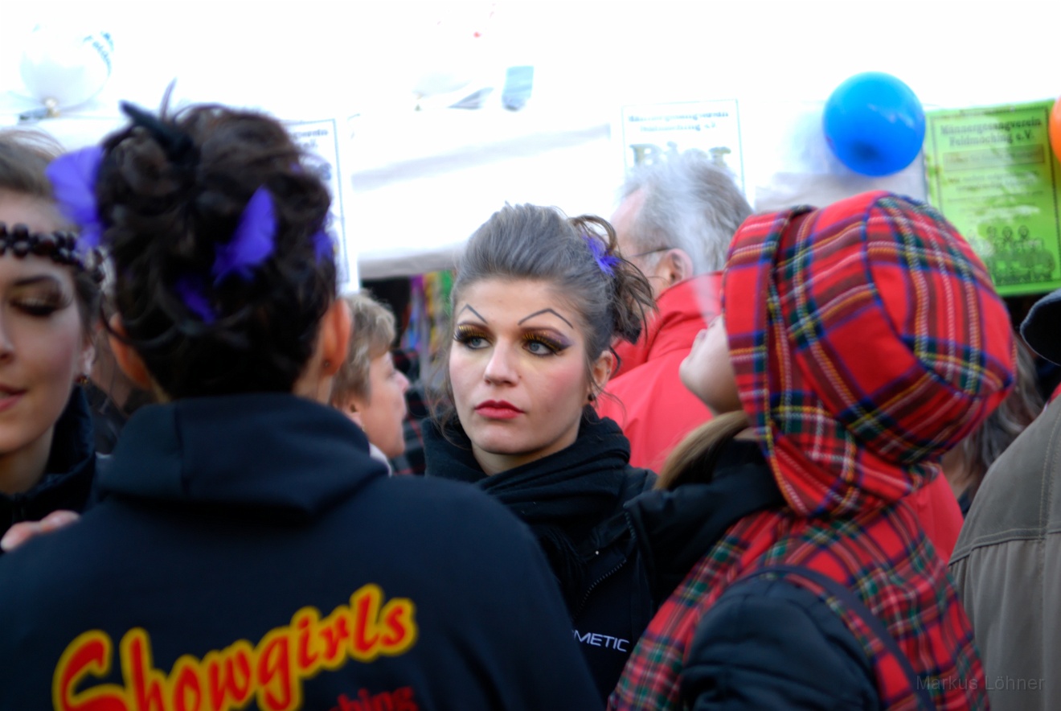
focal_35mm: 82
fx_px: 2435
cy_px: 356
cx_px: 530
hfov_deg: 24.6
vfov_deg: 16.6
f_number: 2.8
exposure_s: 1/80
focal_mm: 55
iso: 220
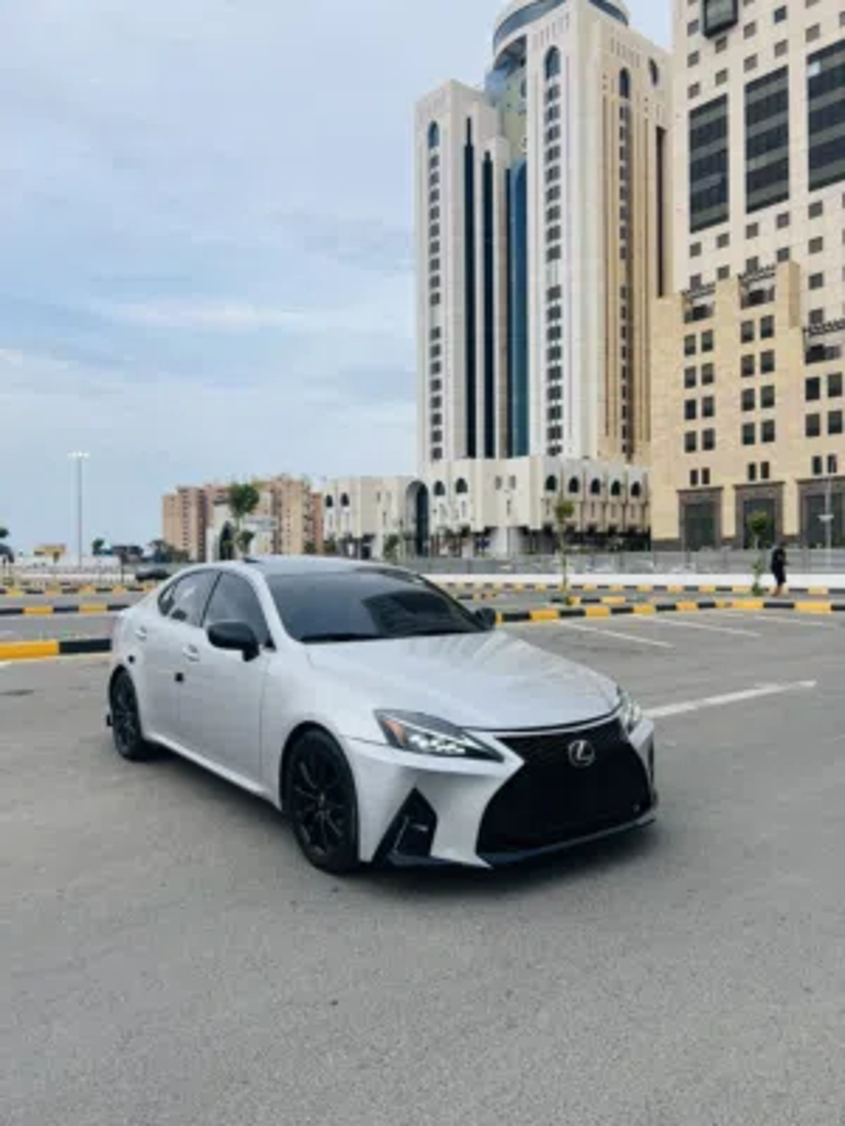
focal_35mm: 26
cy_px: 563
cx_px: 422
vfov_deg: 67.3
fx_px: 846
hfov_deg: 53.1
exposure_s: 1/1000
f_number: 1.5
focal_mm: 5.7
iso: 50
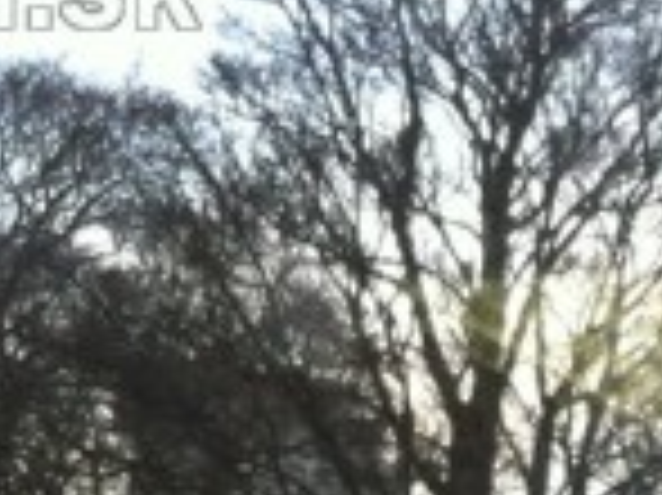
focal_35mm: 169
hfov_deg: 11.5
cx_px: 788
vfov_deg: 8.3
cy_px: 1012
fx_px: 3229
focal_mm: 3.85
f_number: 2.8
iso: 80
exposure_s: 1/60
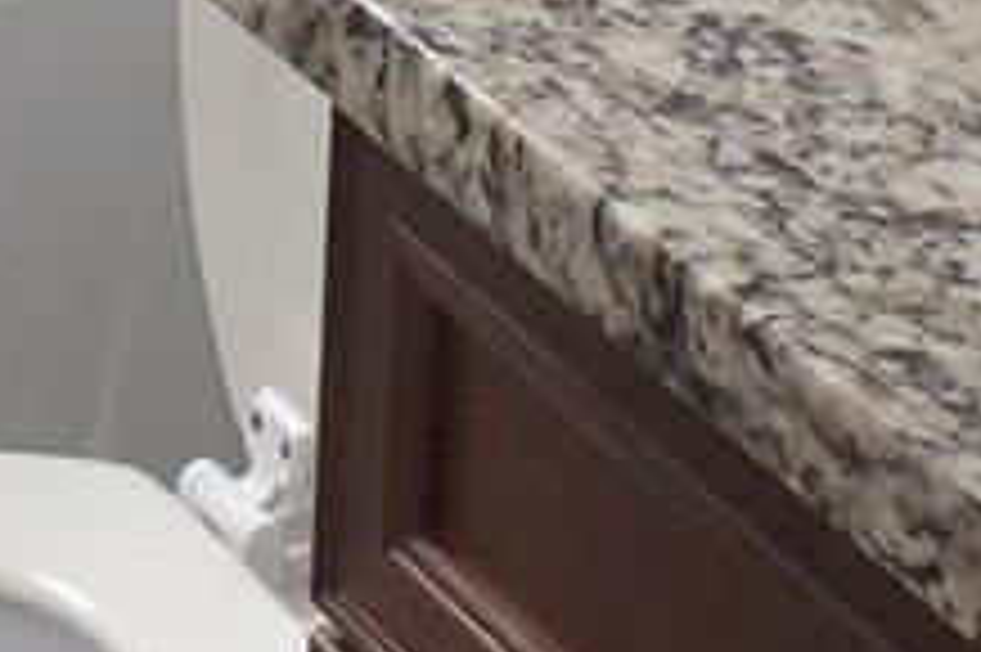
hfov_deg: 11.0
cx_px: -194
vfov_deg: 7.5
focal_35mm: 183
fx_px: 4983
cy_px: 63
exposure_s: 1/33
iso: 200
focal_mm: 4.3
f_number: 3.2
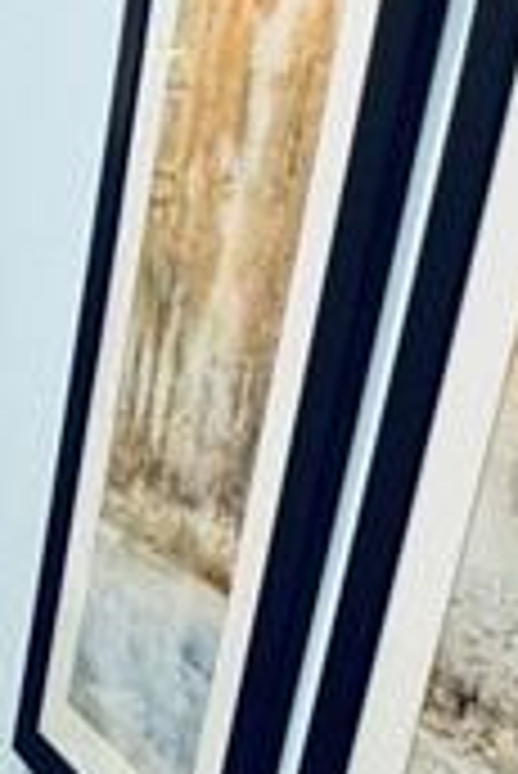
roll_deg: -0.1
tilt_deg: -19.1
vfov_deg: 30.4
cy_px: 590
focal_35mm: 65
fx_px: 1400
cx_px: -581
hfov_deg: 15.6
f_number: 2.2
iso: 500
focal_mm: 2.22
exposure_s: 1/60
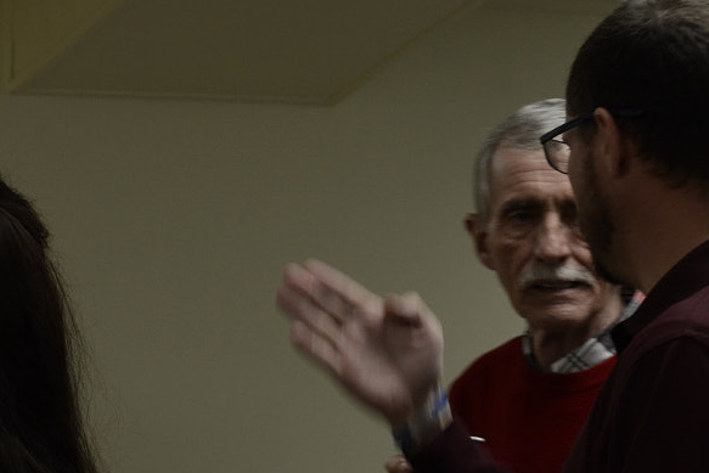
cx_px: 66
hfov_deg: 11.3
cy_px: 490
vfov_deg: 7.6
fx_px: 3565
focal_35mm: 181
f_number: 5.3
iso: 100
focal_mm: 44
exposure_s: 1/25
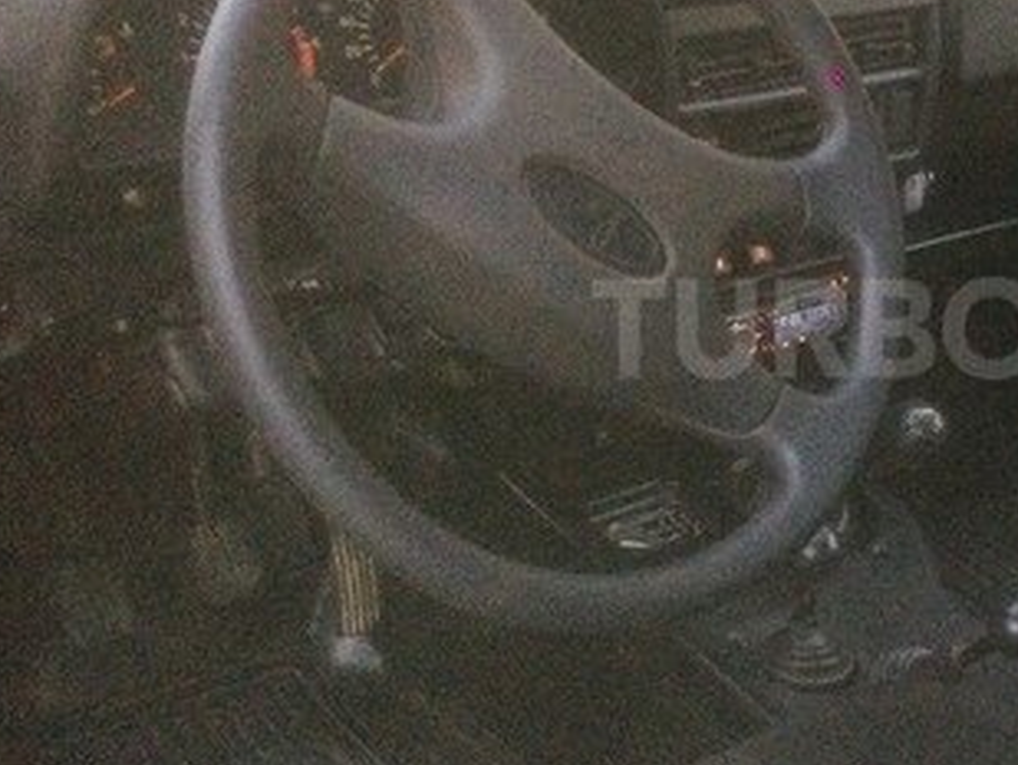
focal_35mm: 62
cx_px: 929
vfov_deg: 23.6
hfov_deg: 29.8
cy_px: 328
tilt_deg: -24.6
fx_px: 1824
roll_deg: -13.4
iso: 250
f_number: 2.2
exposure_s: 1/17
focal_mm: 4.15
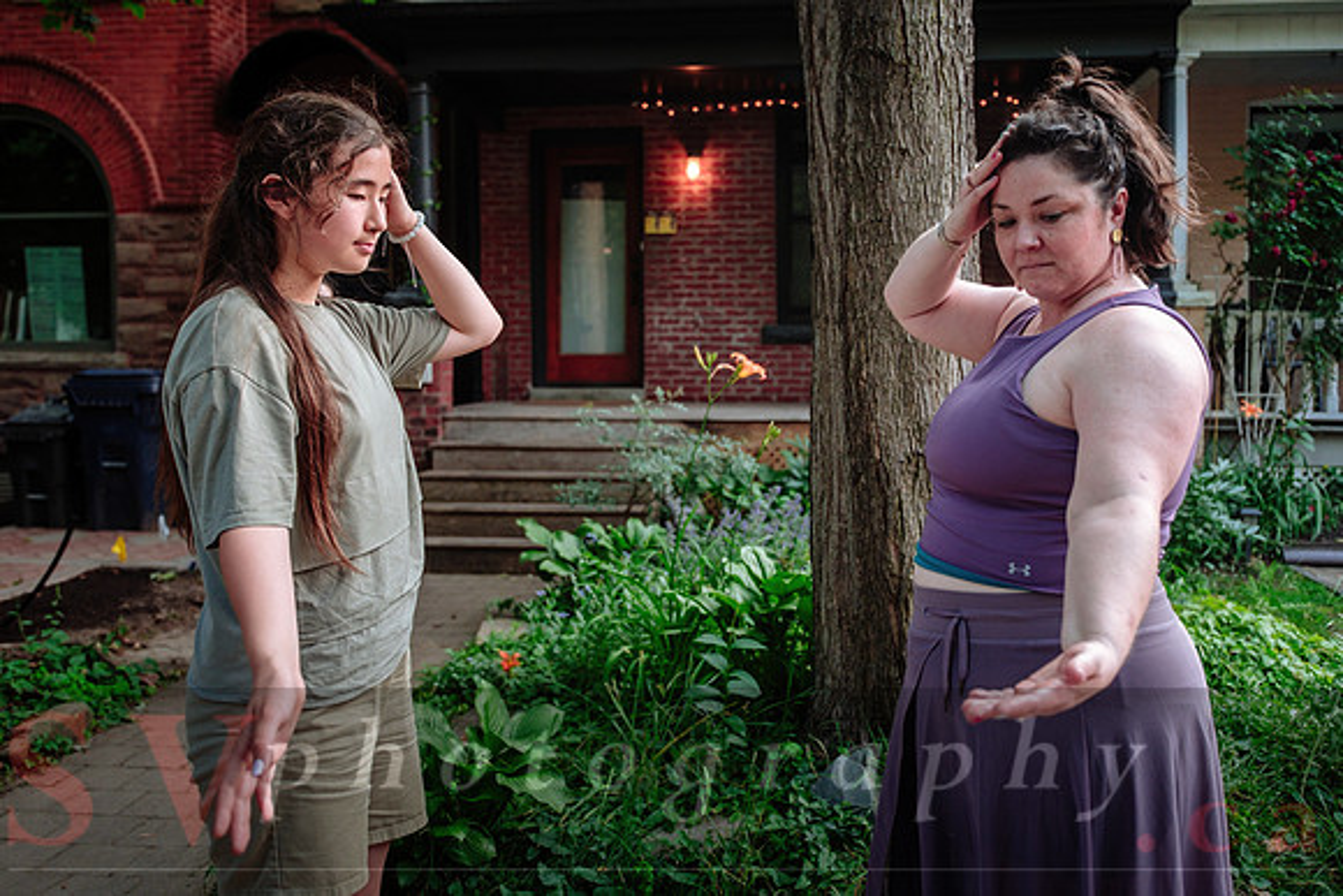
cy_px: 407
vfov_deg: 44.2
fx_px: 1101
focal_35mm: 30
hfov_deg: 62.8
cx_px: 672
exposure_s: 1/320
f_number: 1.8
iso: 500
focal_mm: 17.5
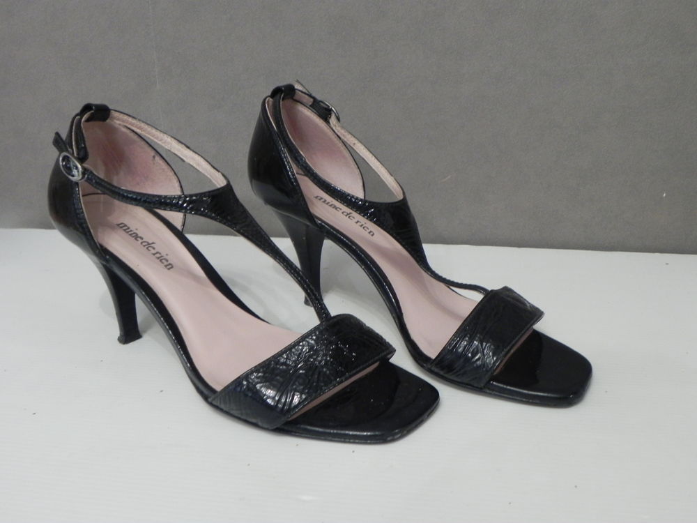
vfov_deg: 38.7
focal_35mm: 37
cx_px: 348
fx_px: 745
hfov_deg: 50.1
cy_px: 262
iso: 400
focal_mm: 6.6
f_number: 3.2
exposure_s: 1/13
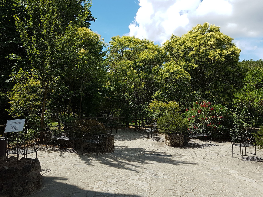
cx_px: 132
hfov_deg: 67.3
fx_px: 198
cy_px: 98
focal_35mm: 26
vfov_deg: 53.1
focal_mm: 4.2
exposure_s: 1/1700
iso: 40
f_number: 1.7
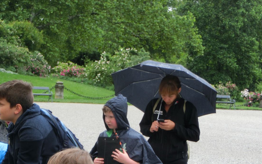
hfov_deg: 17.0
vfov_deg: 10.7
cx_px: 66
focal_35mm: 122
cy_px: 146
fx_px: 871
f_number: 4.6
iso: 80
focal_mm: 11.17
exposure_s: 1/80
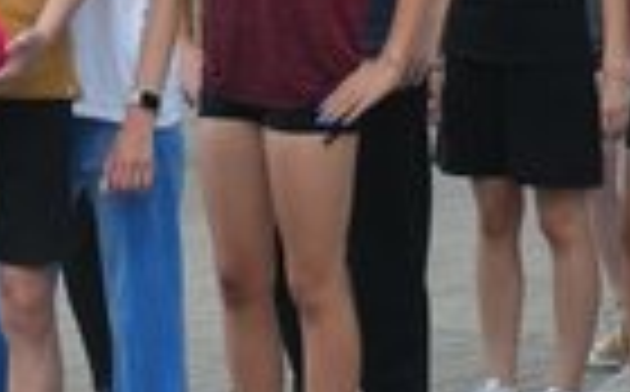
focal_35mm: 201
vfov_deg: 6.4
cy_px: -146
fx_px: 3446
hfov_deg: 10.4
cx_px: 117
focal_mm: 69
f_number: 2.8
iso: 1000
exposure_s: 1/250
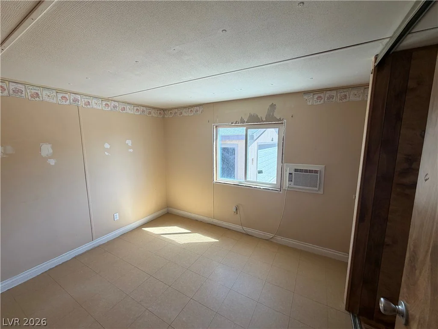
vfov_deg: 85.7
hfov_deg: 102.1
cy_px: 164
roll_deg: +0.6
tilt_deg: -6.5
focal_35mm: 14
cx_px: 219
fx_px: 177
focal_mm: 2.22
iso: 125
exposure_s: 1/121
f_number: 2.2
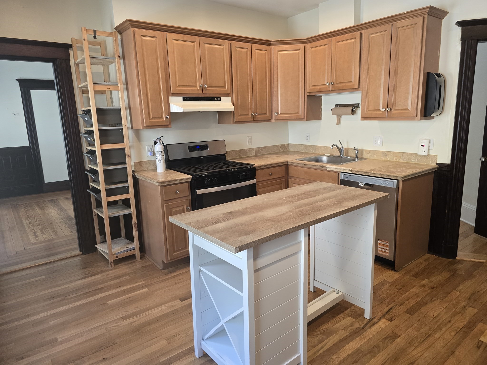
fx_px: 324
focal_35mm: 23
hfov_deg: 73.9
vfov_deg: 58.9
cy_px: 182
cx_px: 244
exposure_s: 1/120
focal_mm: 6.3
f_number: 1.7
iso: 400
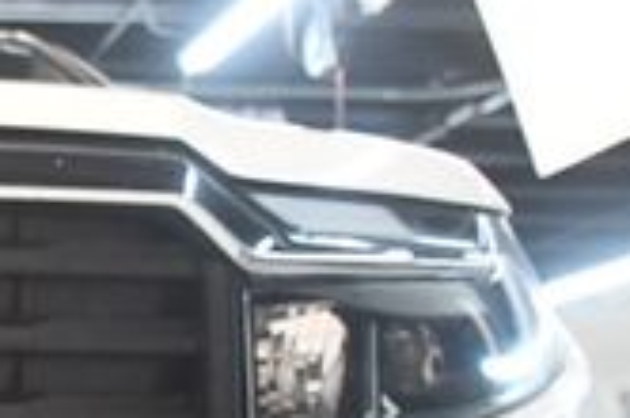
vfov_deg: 11.4
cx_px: -436
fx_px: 2026
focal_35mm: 116
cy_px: 593
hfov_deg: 15.6
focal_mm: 20
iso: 3200
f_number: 3.5
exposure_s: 1/100
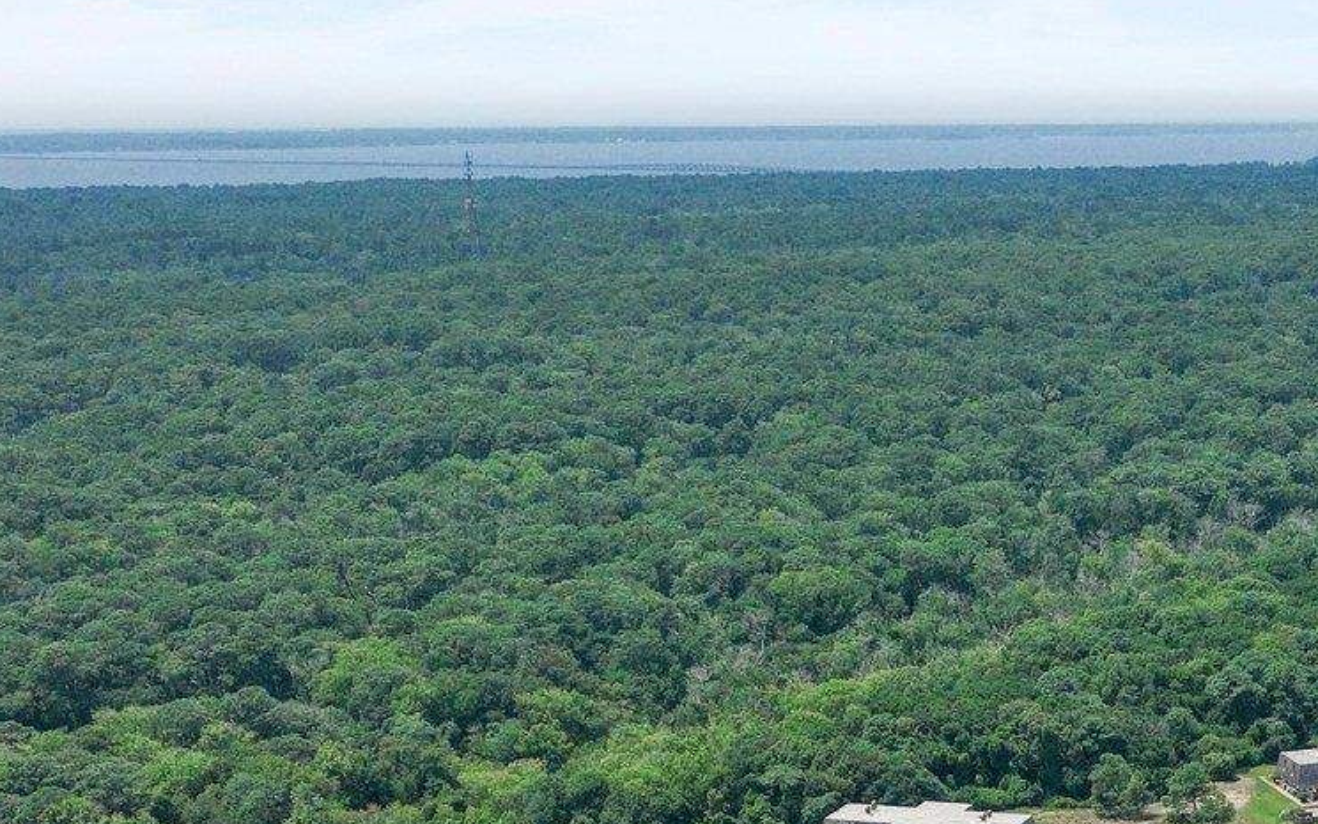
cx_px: 1291
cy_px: 1026
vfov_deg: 17.6
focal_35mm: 70
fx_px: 2514
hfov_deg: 27.8
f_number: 3.2
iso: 140
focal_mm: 12.29
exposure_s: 1/8000
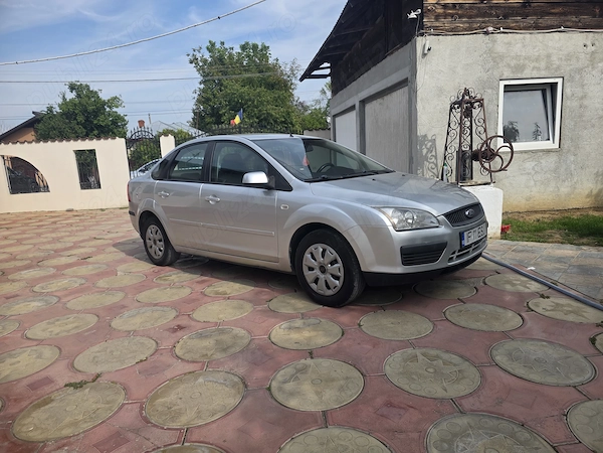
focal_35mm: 23
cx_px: 302
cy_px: 226
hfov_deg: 73.9
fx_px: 401
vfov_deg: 58.9
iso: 80
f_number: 1.7
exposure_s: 1/4650
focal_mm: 6.3
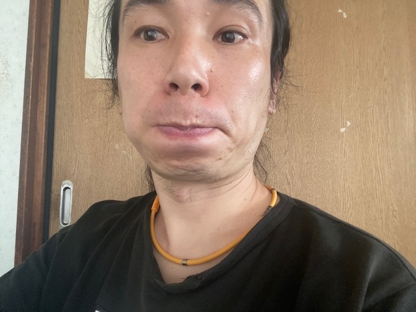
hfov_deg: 73.9
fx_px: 276
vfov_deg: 58.9
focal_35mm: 23
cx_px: 208
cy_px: 156
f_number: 2.2
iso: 400
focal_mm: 2.71
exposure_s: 1/33
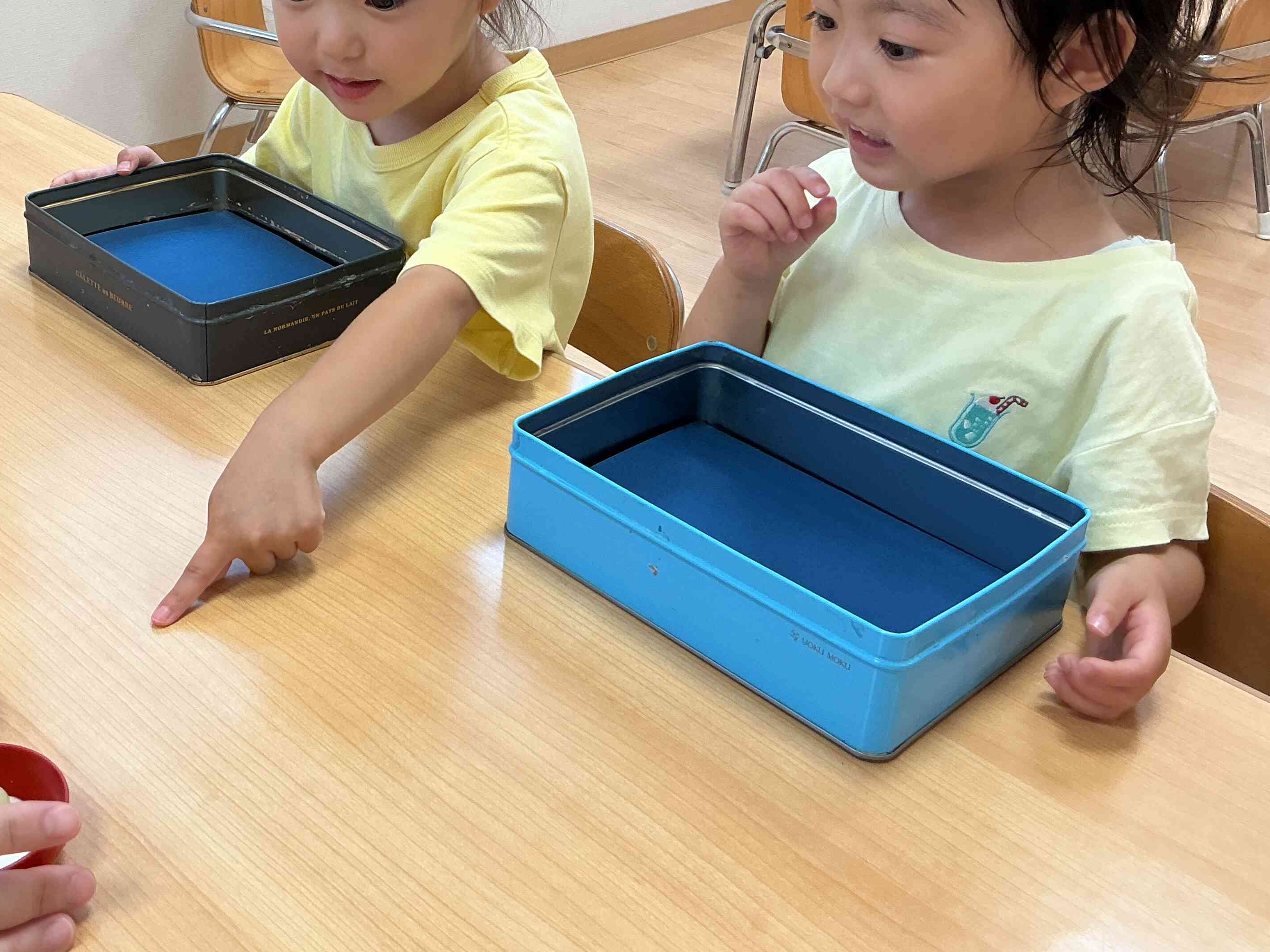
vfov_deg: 34.9
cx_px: 446
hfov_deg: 45.2
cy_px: 351
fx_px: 1504
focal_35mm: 41
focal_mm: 3
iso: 40
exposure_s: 1/120
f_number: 1.8
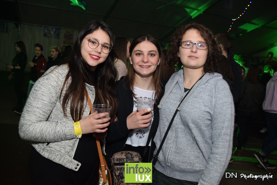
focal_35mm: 30
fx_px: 231
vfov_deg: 43.6
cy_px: 92
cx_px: 138
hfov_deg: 61.9
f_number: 3.5
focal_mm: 20
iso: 1250
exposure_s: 1/40
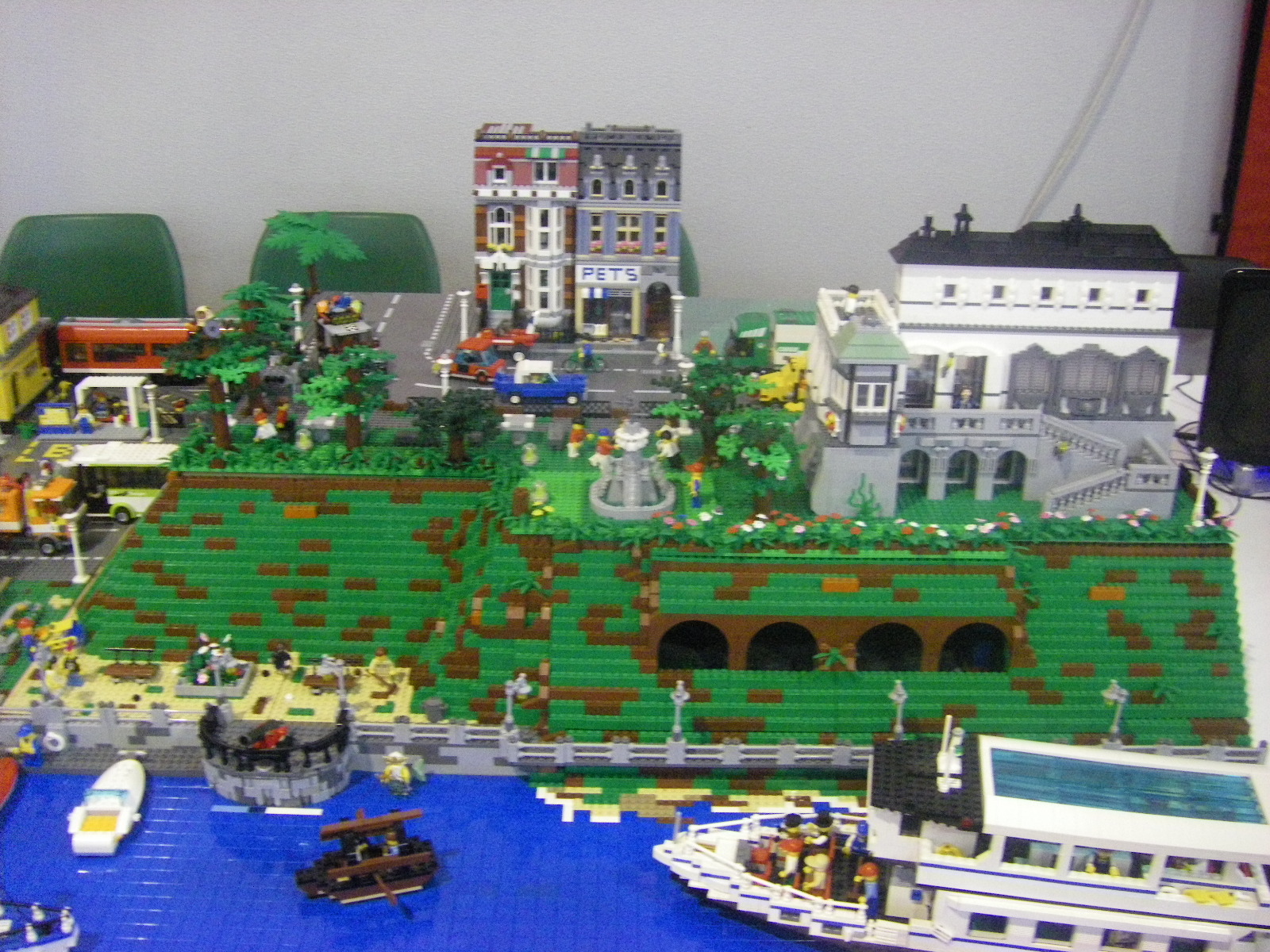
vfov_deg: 37.7
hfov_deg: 49.0
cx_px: 635
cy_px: 476
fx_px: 1394
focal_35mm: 38
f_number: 3.5
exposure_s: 1/20
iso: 800
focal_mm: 6.3
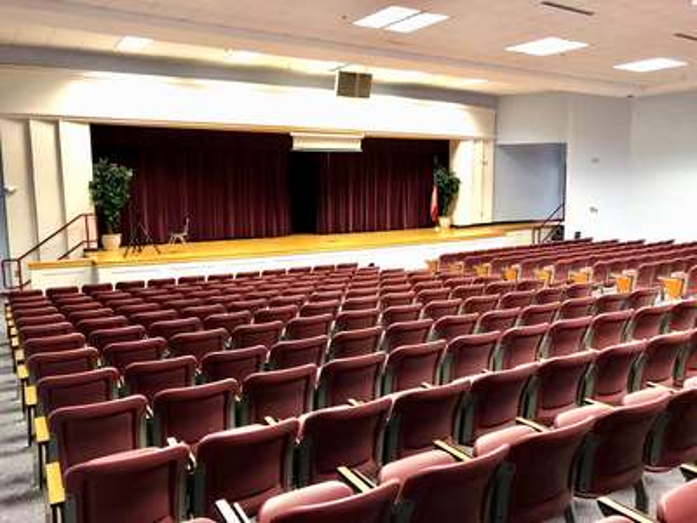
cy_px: 262
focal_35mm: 28
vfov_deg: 49.7
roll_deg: -0.4
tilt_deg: -7.1
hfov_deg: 63.4
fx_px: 564
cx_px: 348
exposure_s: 1/12
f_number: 1.8
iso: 100
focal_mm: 4
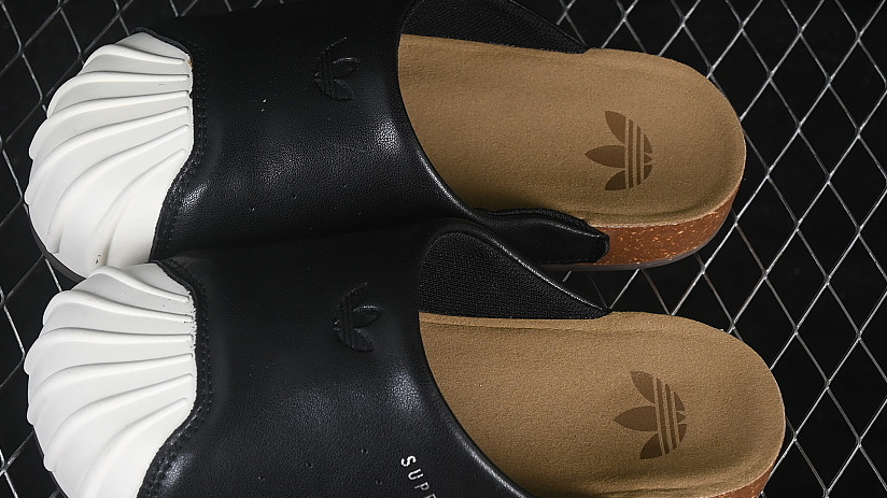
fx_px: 2422
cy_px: 301
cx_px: 402
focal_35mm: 103
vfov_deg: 11.7
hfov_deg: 20.7
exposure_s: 1/60
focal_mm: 50
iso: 160
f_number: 6.3
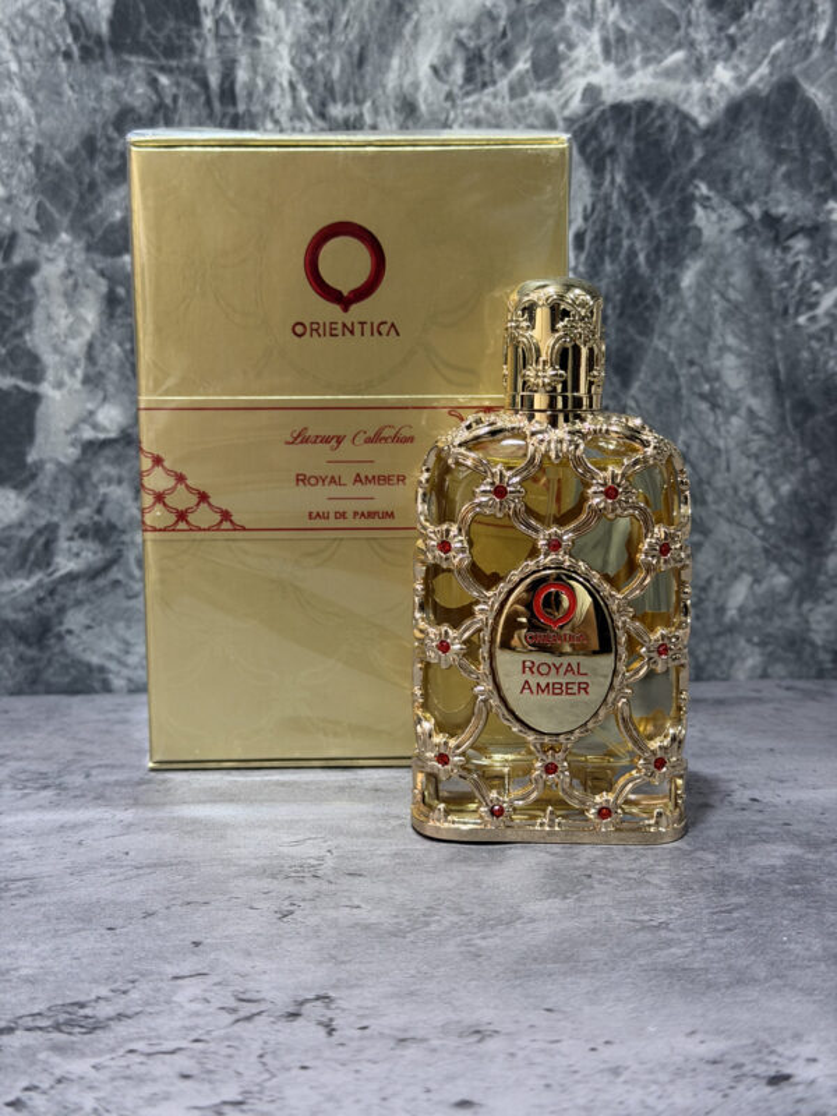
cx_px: 418
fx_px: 1547
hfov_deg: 30.3
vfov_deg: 39.7
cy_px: 558
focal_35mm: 48
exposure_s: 1/40
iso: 320
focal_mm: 6.76
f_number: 1.78
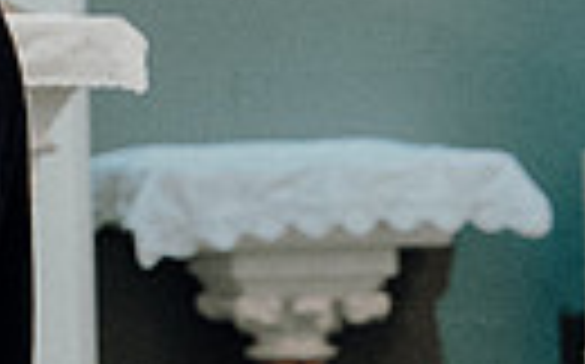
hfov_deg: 5.5
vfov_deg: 3.5
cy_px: 258
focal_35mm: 372
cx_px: -585
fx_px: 5926
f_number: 3.5
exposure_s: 1/160
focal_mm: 55
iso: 4000
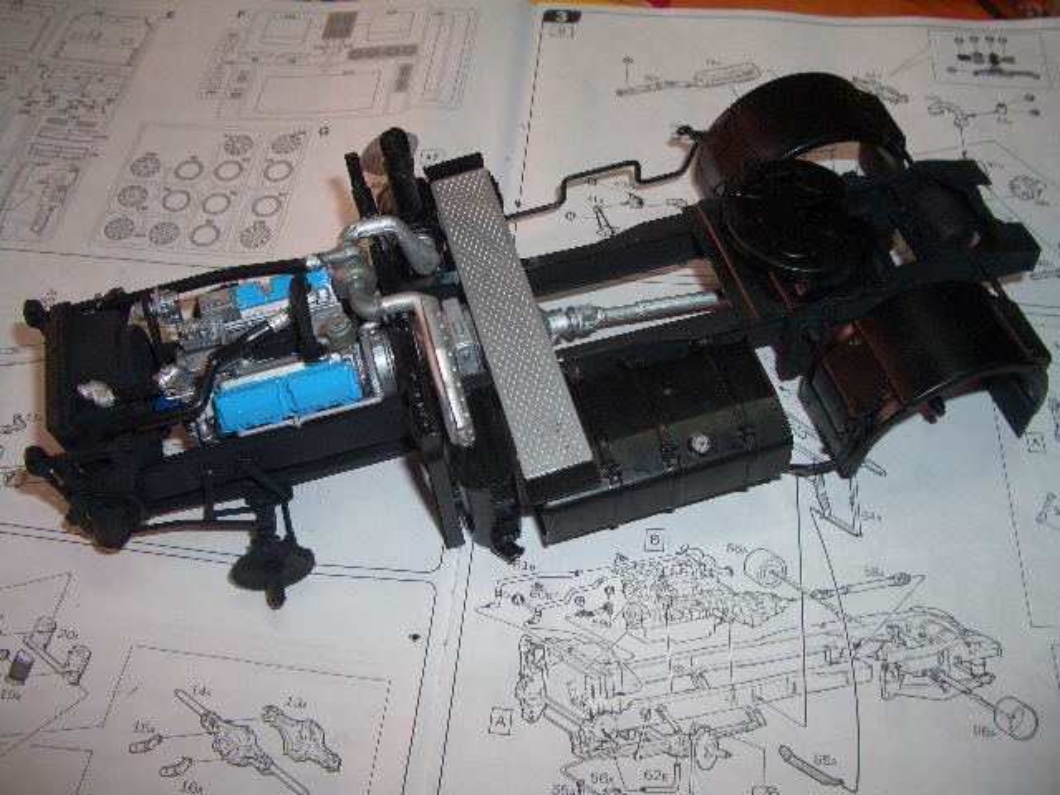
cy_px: 398
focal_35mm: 35
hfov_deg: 52.6
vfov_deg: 40.7
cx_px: 530
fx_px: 1072
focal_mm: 5.8
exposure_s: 1/60
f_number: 2.6
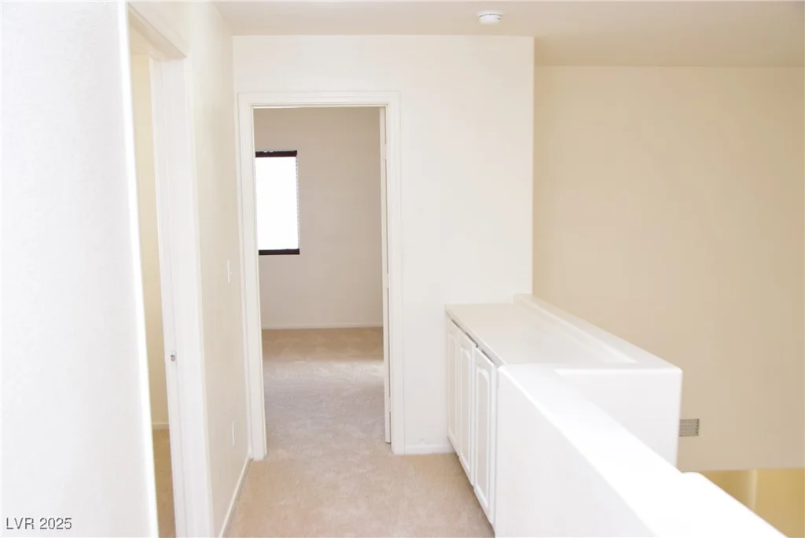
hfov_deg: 57.2
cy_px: 269
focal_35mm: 33
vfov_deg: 40.0
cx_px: 402
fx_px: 738
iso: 400
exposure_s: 1/30
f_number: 7.1
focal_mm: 22
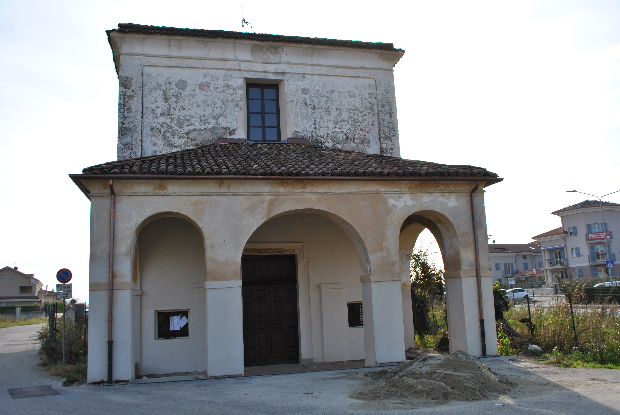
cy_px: 208
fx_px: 517
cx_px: 310
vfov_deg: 43.7
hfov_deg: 61.9
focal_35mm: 30
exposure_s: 1/250
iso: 100
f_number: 8
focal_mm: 20
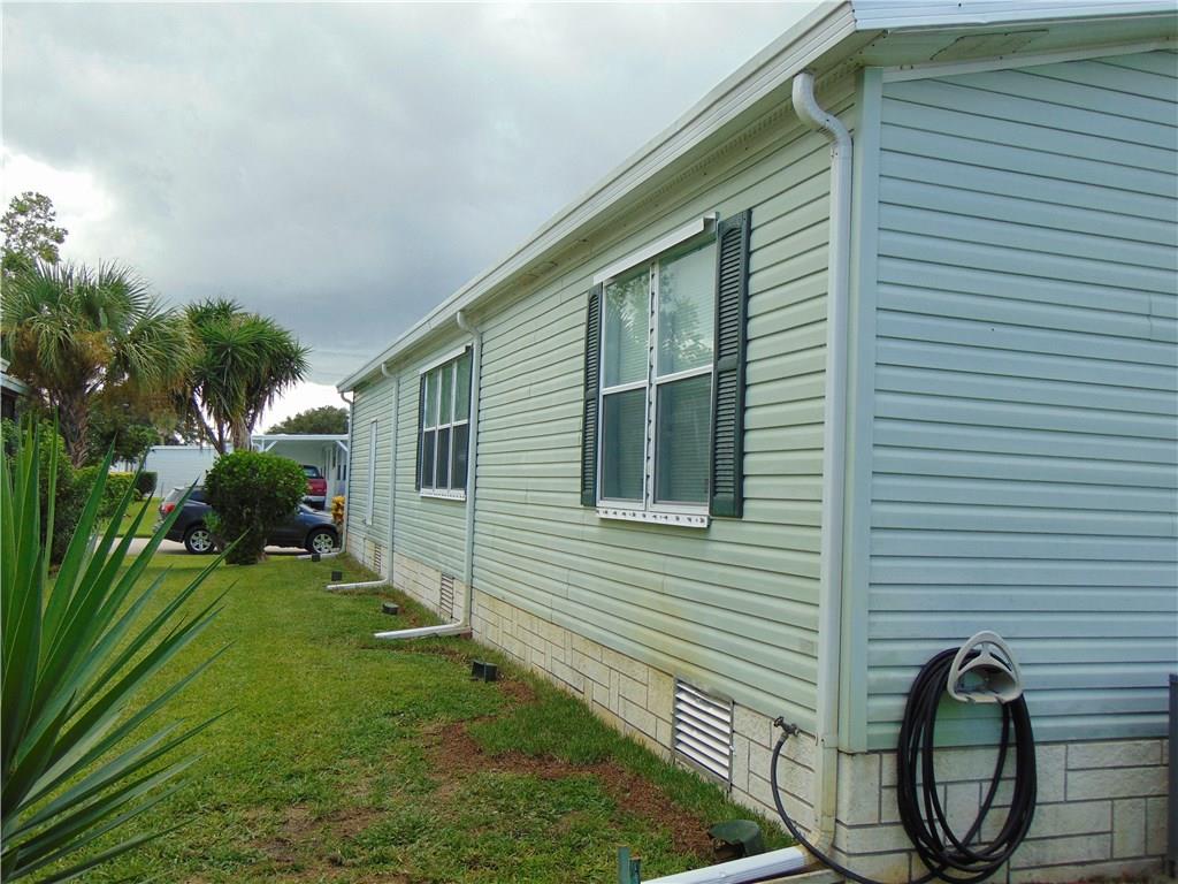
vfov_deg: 42.9
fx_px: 1123
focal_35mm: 33
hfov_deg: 55.4
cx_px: 589
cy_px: 442
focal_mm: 5.8
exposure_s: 1/400
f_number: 3.2
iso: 80
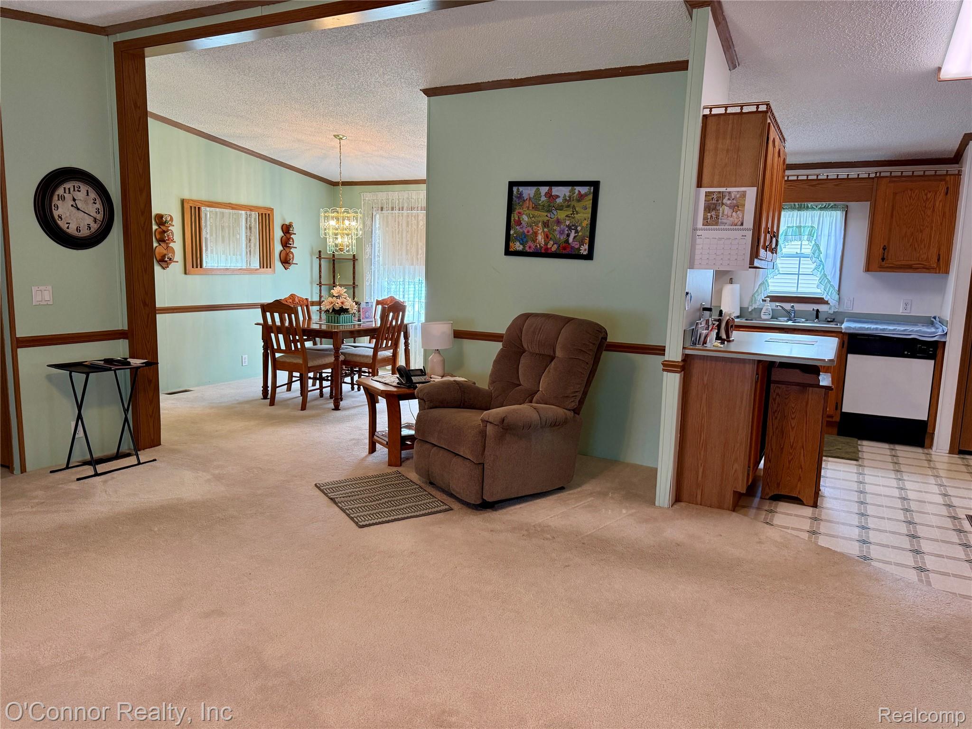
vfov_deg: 56.8
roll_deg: -1.6
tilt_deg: -7.7
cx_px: 486
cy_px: 364
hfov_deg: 71.6
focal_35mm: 24
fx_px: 674
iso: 250
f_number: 1.78
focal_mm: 6.76
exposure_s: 1/60
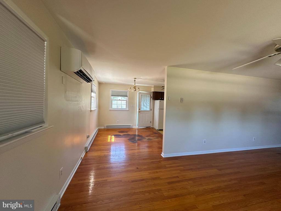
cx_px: 140
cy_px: 106
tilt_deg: -0.6
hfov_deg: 102.1
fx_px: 114
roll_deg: -1.7
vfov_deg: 85.7
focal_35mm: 14
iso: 125
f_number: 2.2
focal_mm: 2.22
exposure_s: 1/99
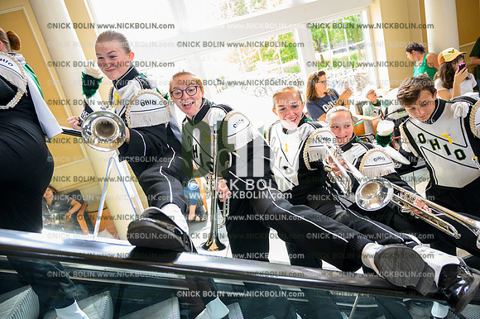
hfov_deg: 73.8
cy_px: 160
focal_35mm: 24
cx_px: 240
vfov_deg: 53.1
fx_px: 320
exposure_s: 1/800
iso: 6400
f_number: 4
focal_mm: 24
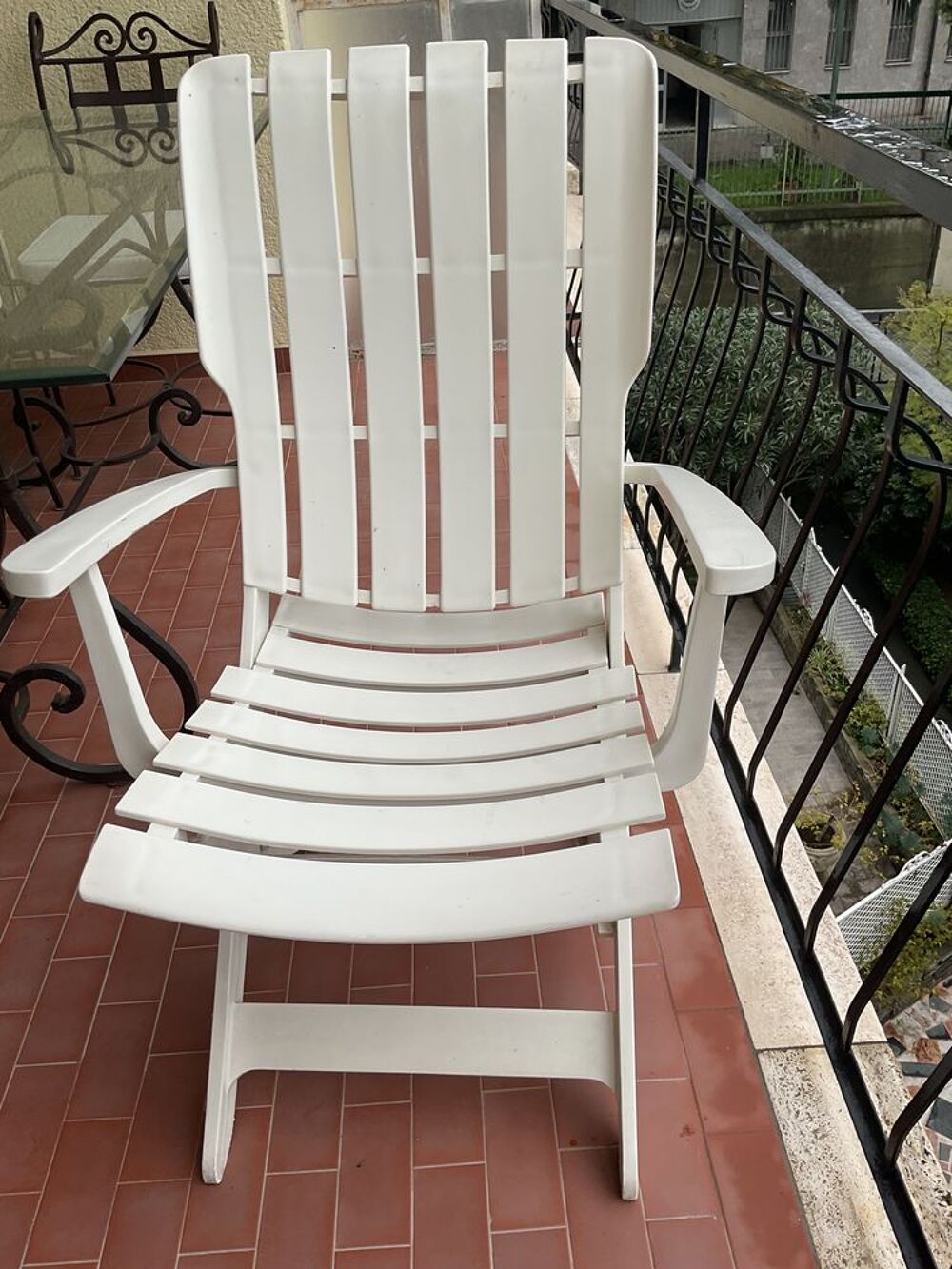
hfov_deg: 48.2
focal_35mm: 29
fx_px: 1063
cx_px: 476
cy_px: 634
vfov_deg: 61.7
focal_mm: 3
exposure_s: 1/666
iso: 16
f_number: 1.8
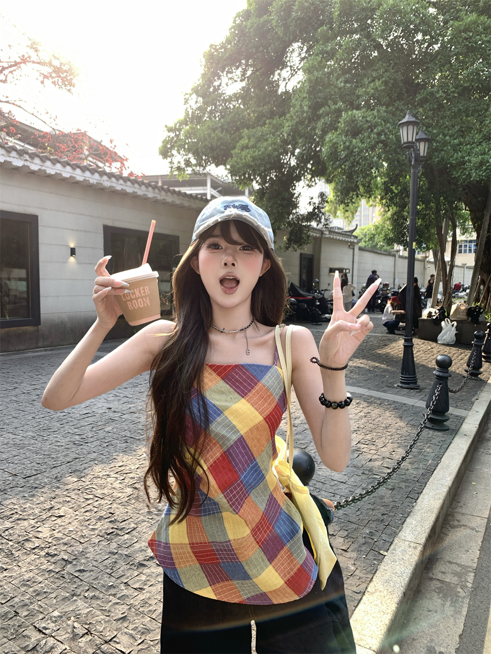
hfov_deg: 53.1
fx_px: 492
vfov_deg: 67.3
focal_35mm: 26
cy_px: 327
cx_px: 246
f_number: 1.8
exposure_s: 1/177
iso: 25
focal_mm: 4.25
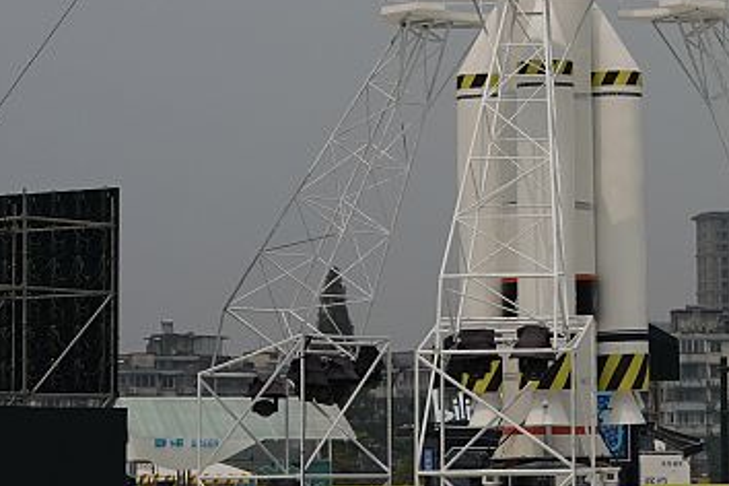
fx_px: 3705
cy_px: -154
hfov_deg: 11.2
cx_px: 535
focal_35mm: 183
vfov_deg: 7.4
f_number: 4
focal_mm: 54
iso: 800
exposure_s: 1/16000
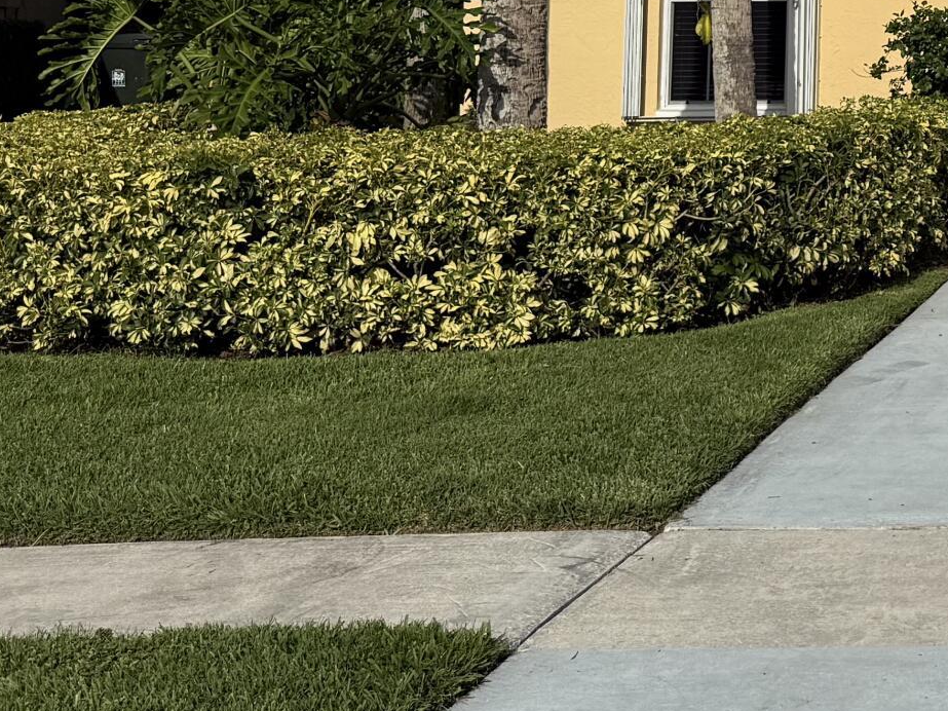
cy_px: -175
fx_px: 2136
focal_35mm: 78
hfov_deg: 21.8
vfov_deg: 17.8
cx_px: 1321
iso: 80
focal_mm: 6.76
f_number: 1.78
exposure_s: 1/14286
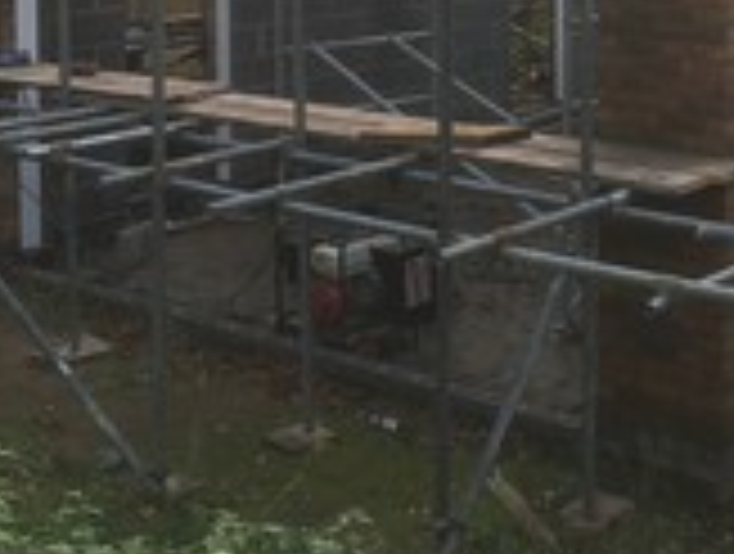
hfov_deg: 26.6
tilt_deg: -2.3
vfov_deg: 19.8
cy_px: -72
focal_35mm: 71
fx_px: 1509
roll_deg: -0.6
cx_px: 635
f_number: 2.2
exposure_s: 1/132
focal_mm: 4.15
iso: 25
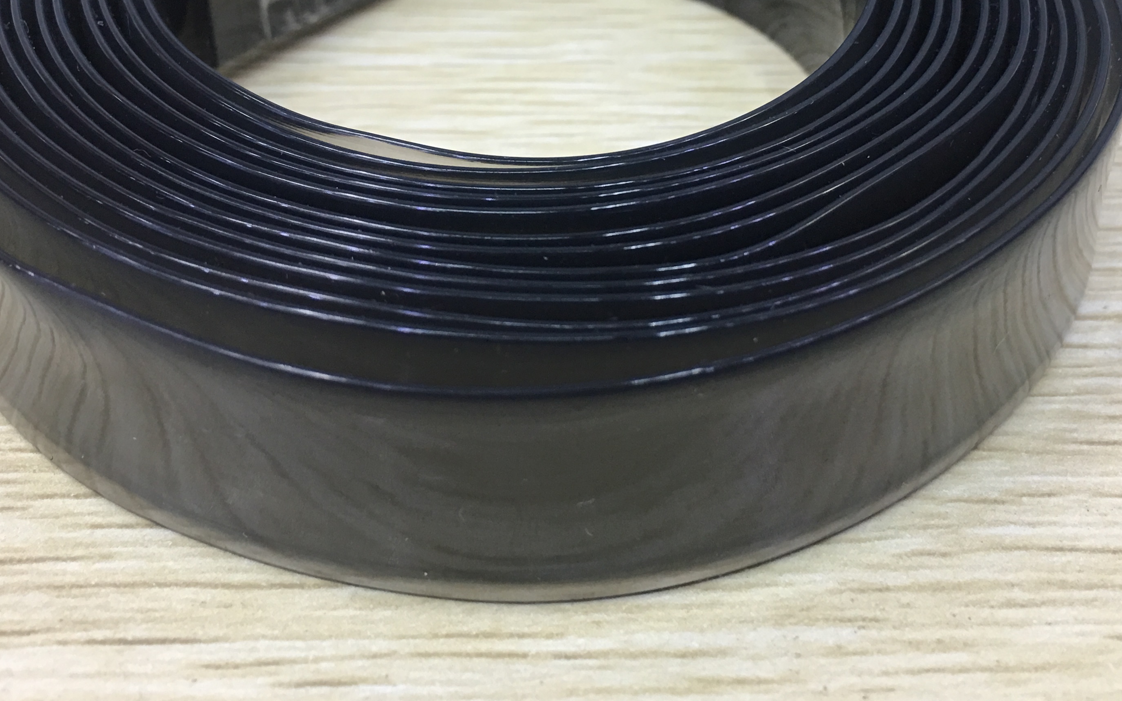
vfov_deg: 28.2
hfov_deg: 44.4
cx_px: 581
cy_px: 175
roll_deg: -0.8
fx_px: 1376
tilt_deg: -36.5
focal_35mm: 45
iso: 64
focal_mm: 4.15
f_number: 2.2
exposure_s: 1/17
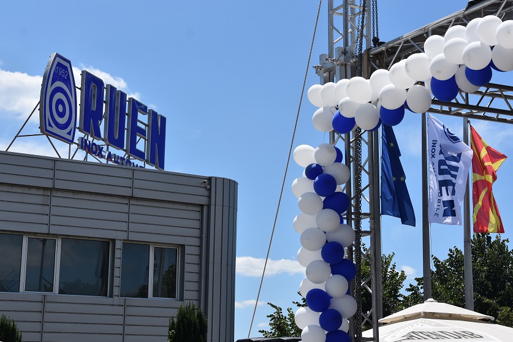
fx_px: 1225
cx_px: 280
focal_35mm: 86
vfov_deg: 15.9
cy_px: 146
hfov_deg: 23.6
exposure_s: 1/500
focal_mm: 48
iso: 110
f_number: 8
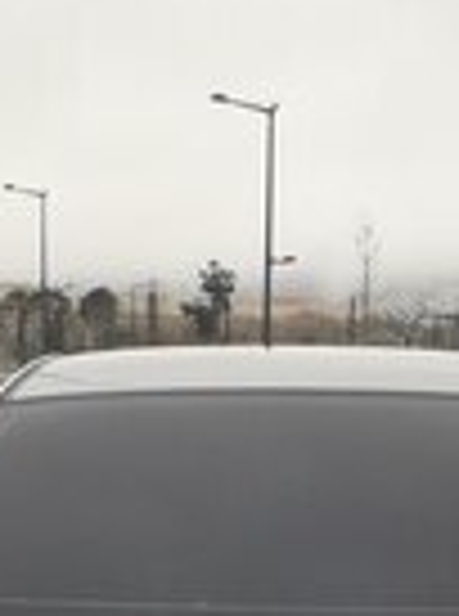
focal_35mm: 98
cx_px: 216
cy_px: 868
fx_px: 1741
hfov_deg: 15.0
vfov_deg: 18.3
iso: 40
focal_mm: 3.6
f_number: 1.9
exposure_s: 1/552
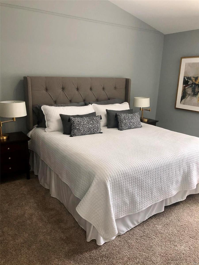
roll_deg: -1.0
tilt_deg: -14.5
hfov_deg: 49.7
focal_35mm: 28
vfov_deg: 63.4
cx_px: 100
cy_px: 132
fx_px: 215
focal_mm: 3.99
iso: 25
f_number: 1.8
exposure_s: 1/30
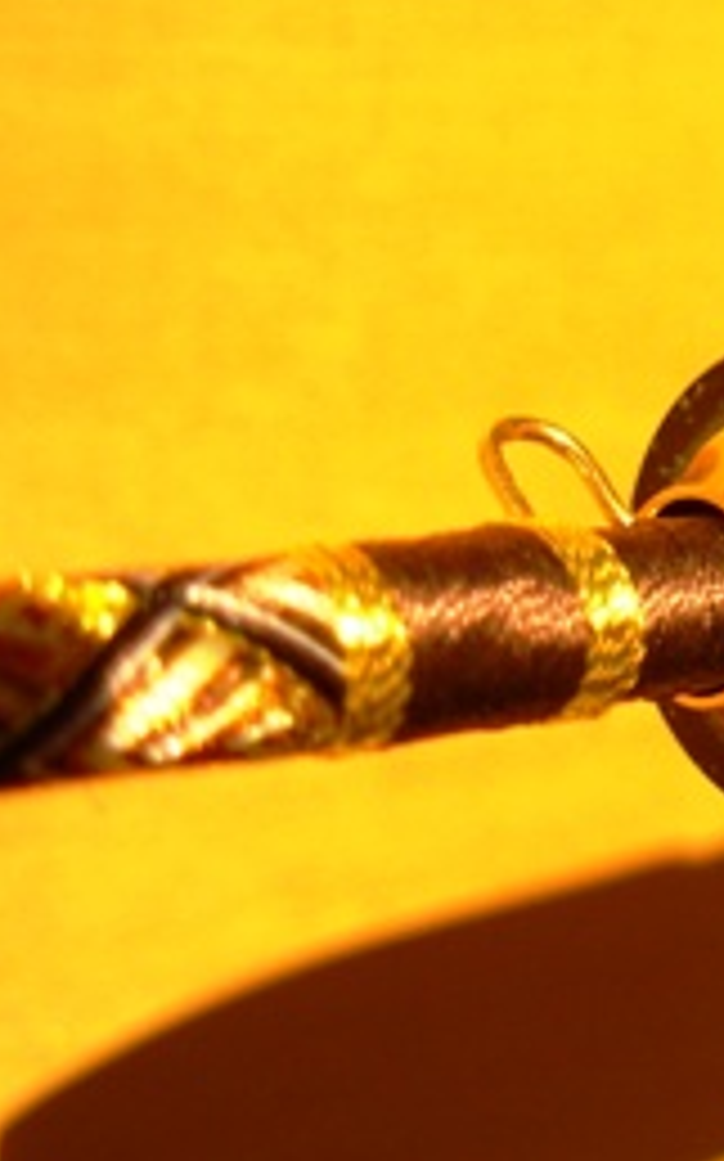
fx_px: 2212
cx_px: 926
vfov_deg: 29.4
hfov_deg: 17.5
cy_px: 554
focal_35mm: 70
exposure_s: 1/886
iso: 50
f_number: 2.9
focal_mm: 6.3
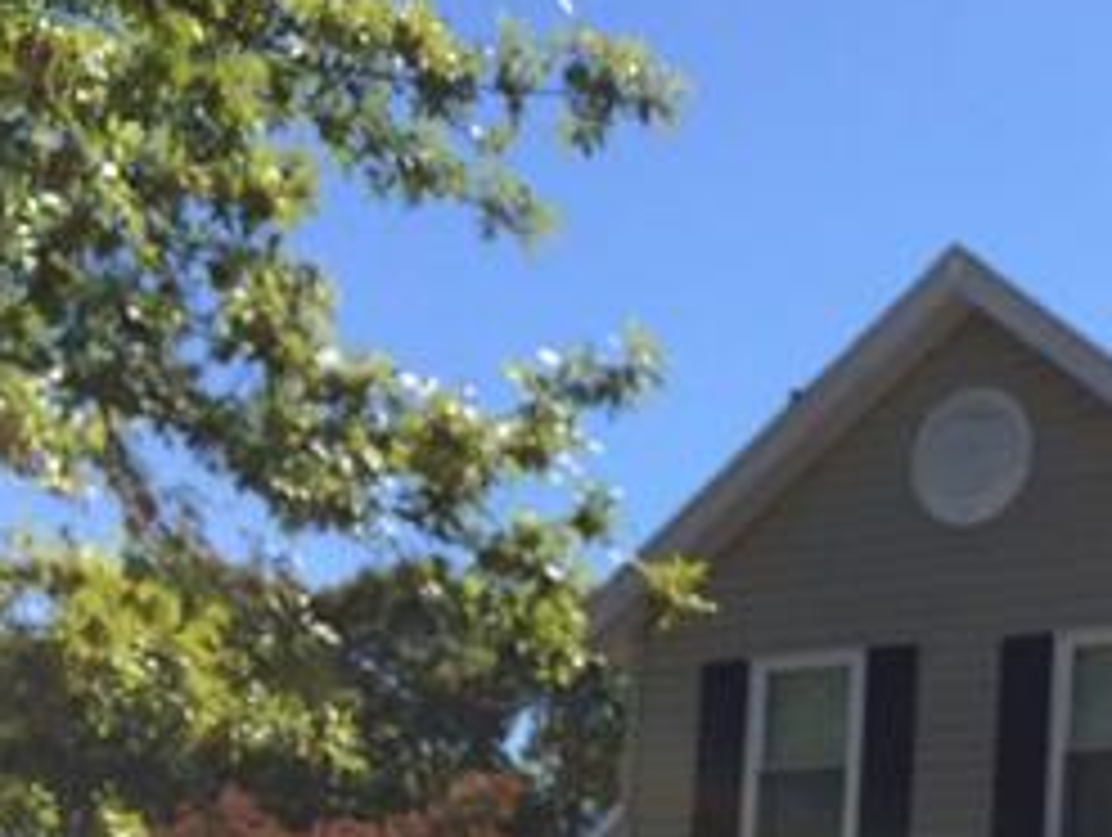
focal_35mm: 75
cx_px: 1256
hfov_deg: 24.1
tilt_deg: +4.4
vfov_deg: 18.6
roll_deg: -0.9
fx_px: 2413
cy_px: 1026
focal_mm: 4.15
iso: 32
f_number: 2.2
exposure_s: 1/2160
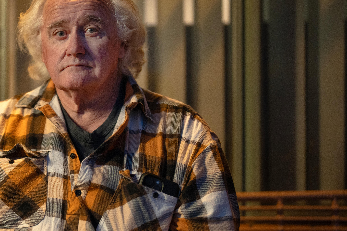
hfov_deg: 22.0
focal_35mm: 91
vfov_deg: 15.0
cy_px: 166
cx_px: 61
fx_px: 877
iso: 2000
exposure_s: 1/250
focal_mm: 50
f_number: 1.2
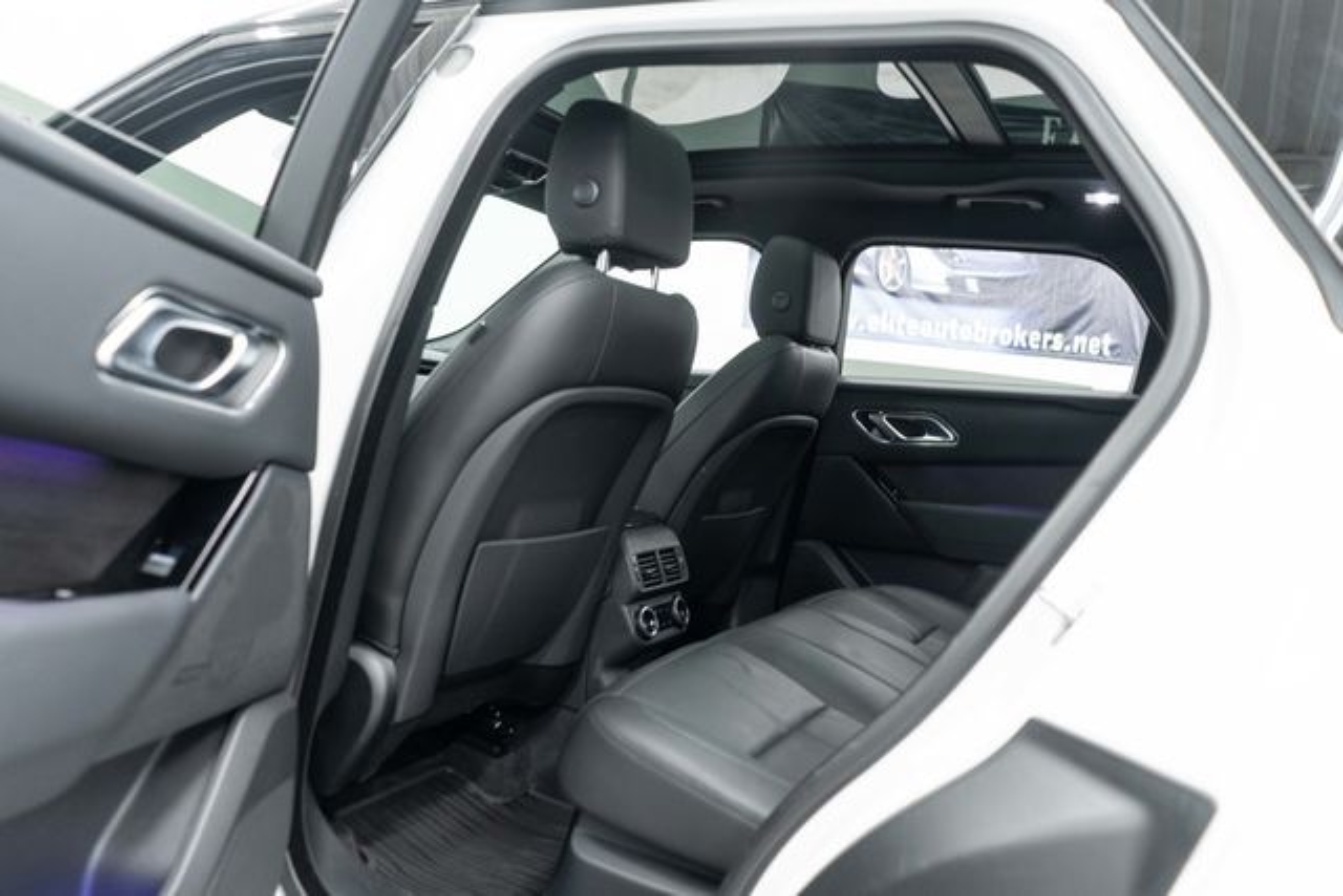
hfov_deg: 65.5
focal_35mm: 28
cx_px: 672
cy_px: 448
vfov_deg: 46.4
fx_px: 1045
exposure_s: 1/40
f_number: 3.5
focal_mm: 28
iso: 1250
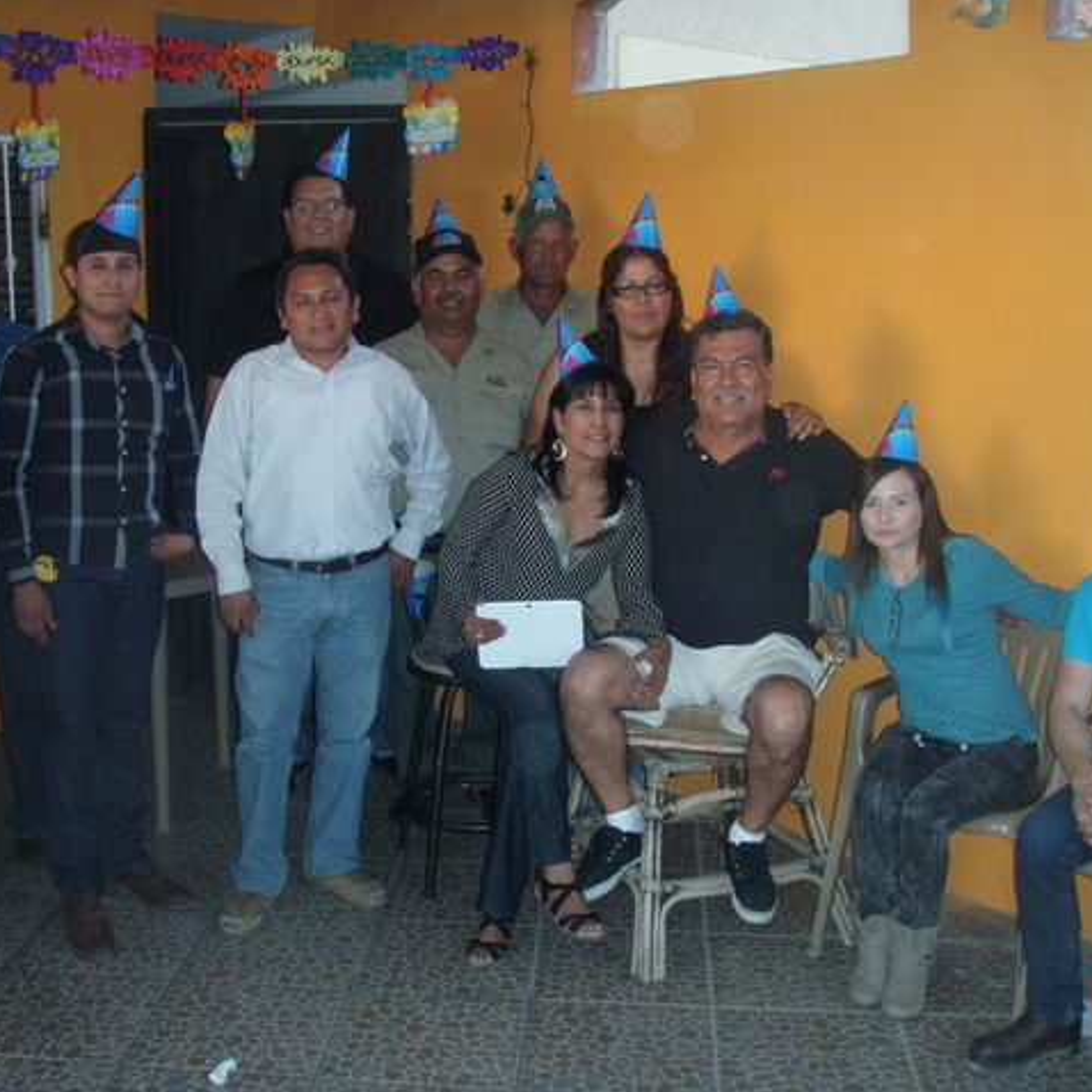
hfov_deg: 37.6
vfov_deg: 37.6
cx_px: 535
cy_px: 546
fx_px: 1606
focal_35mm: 45
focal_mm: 6.7
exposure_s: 1/30
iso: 400
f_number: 3.5
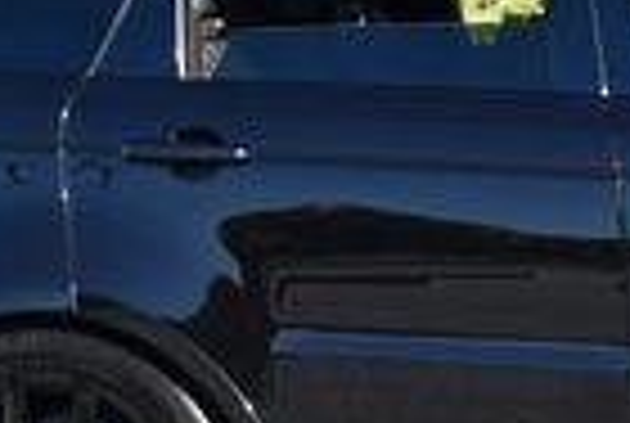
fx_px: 4156
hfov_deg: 8.5
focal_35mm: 237
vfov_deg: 5.8
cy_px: 72
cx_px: 914
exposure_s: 1/250
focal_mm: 26
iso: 200
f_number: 7.1
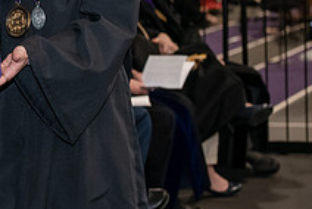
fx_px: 1779
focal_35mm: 205
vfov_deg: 6.7
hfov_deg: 9.8
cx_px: -106
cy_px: -61
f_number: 5
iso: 2500
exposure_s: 1/200
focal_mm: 75
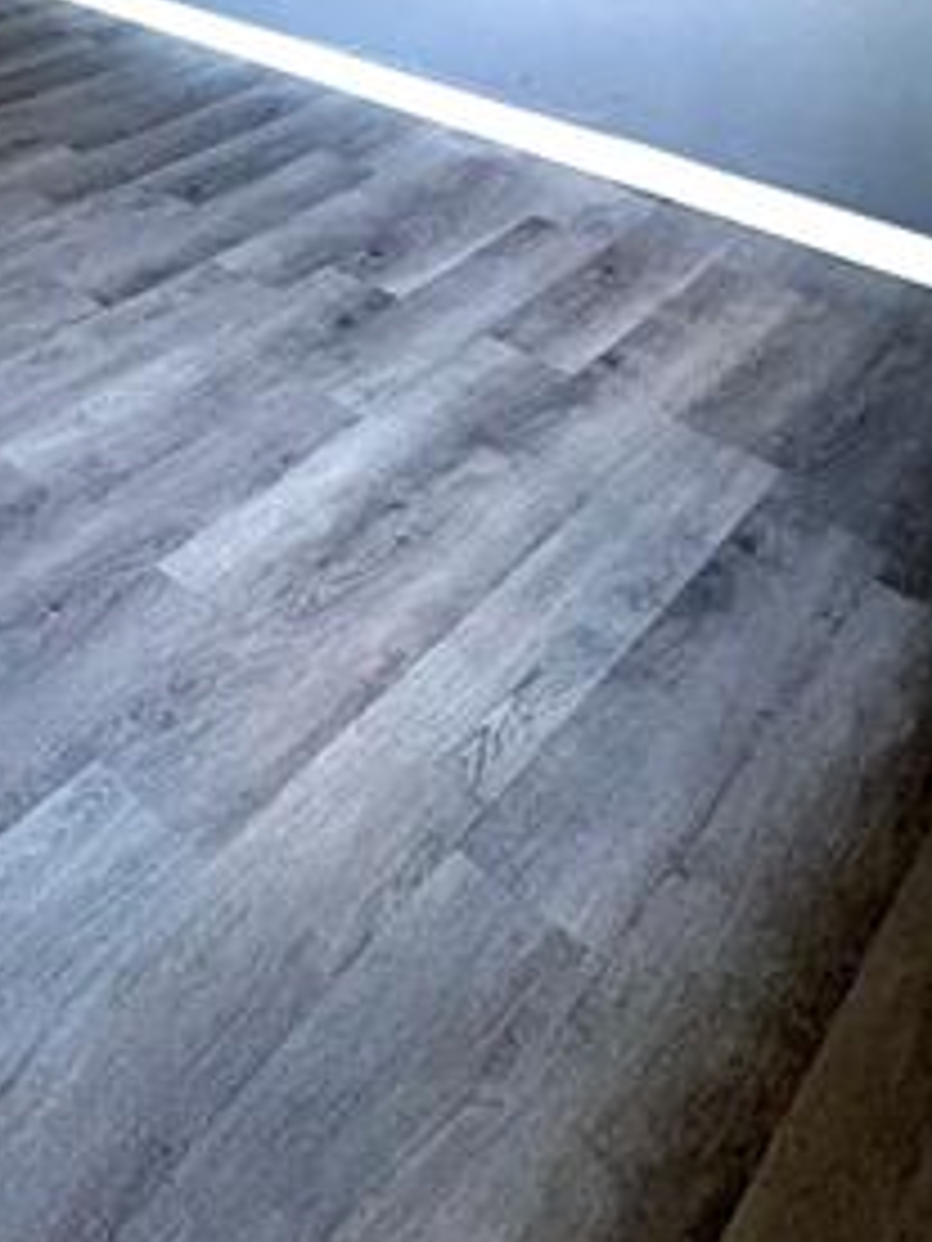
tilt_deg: +0.4
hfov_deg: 30.6
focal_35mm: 39
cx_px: -216
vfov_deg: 32.2
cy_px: -468
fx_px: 1400
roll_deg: -0.2
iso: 400
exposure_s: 1/60
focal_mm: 2.22
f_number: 2.2
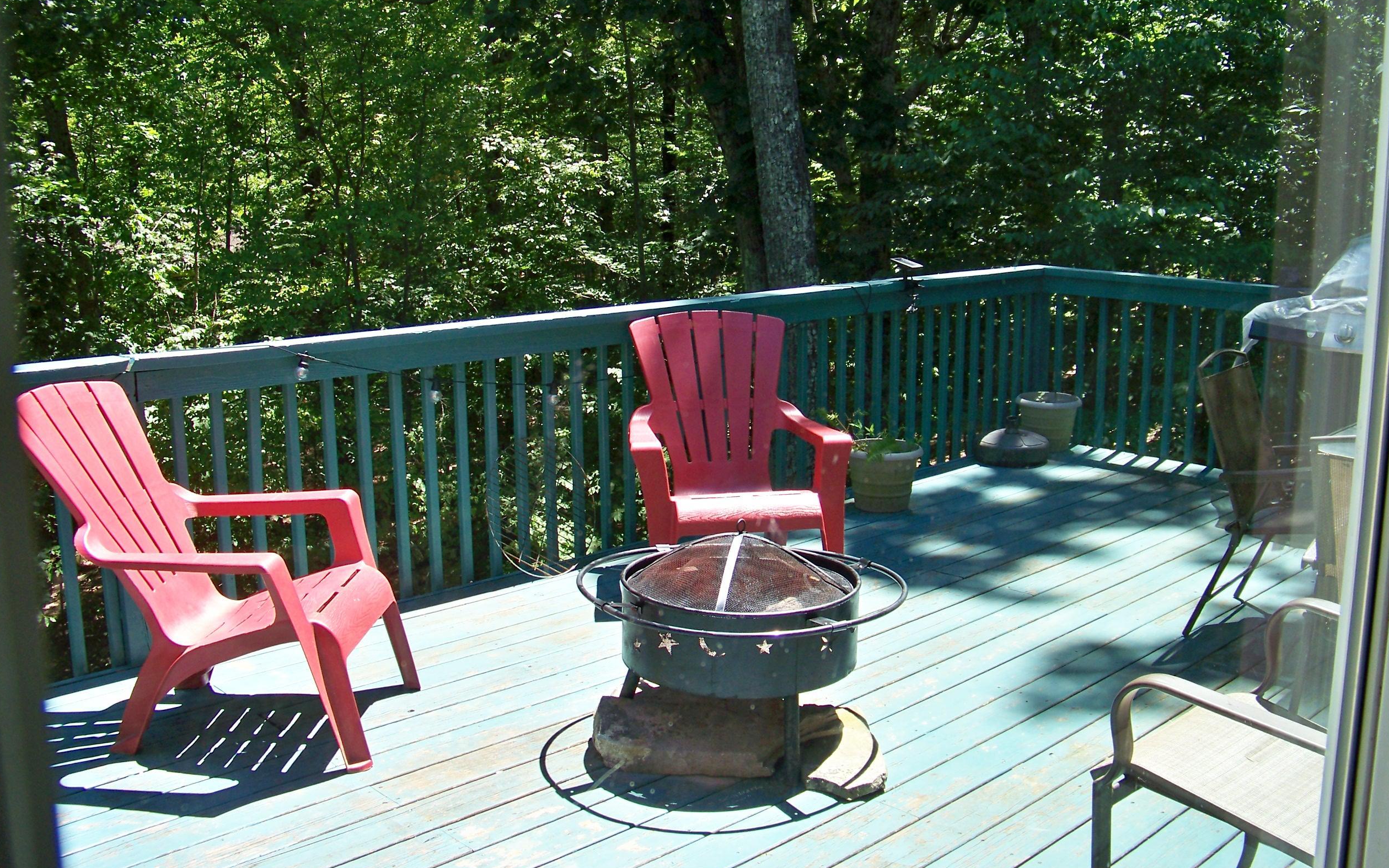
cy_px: 387
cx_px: 707
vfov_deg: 35.3
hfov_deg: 54.0
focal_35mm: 36
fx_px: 1363
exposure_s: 1/200
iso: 64
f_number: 2.8
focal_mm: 5.85
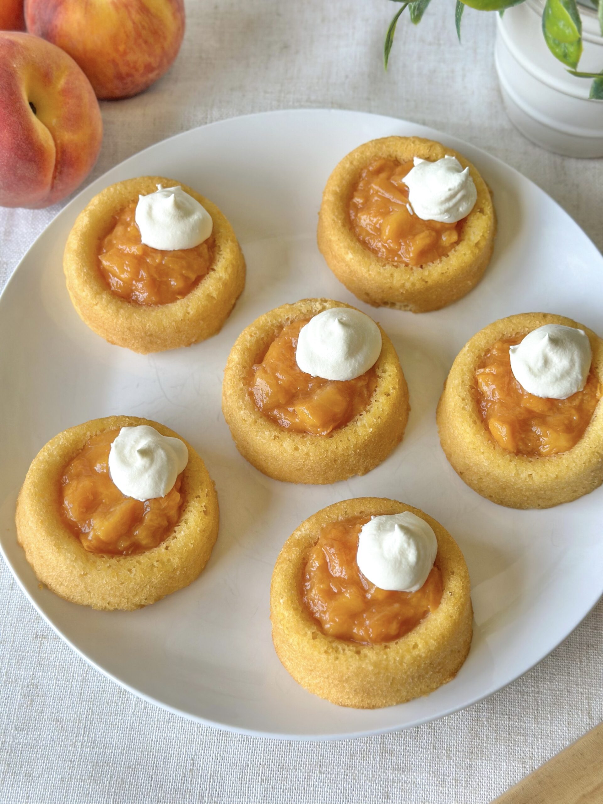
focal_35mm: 48
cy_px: 402
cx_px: 302
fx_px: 1115
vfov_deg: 39.7
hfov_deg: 30.3
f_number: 1.8
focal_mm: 6.86
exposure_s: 1/150
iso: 64
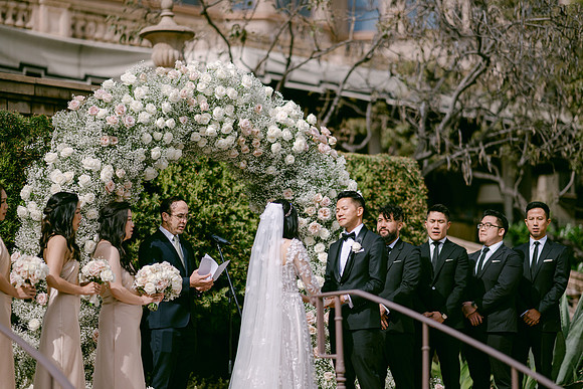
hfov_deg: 18.8
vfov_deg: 12.6
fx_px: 1759
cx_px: 297
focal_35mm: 109
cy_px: 195
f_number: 1.4
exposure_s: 1/26000
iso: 200
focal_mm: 105
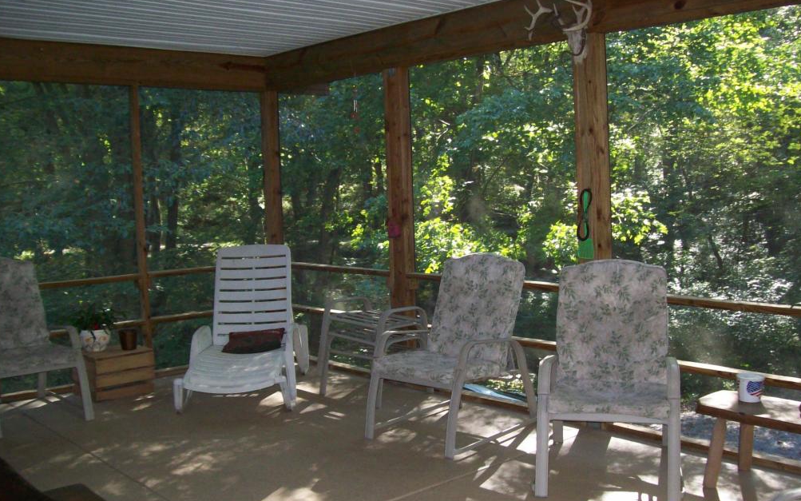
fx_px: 851
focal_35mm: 39
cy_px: 277
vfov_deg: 32.7
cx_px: 402
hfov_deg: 50.4
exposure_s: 1/64
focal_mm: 6
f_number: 2.7
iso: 200
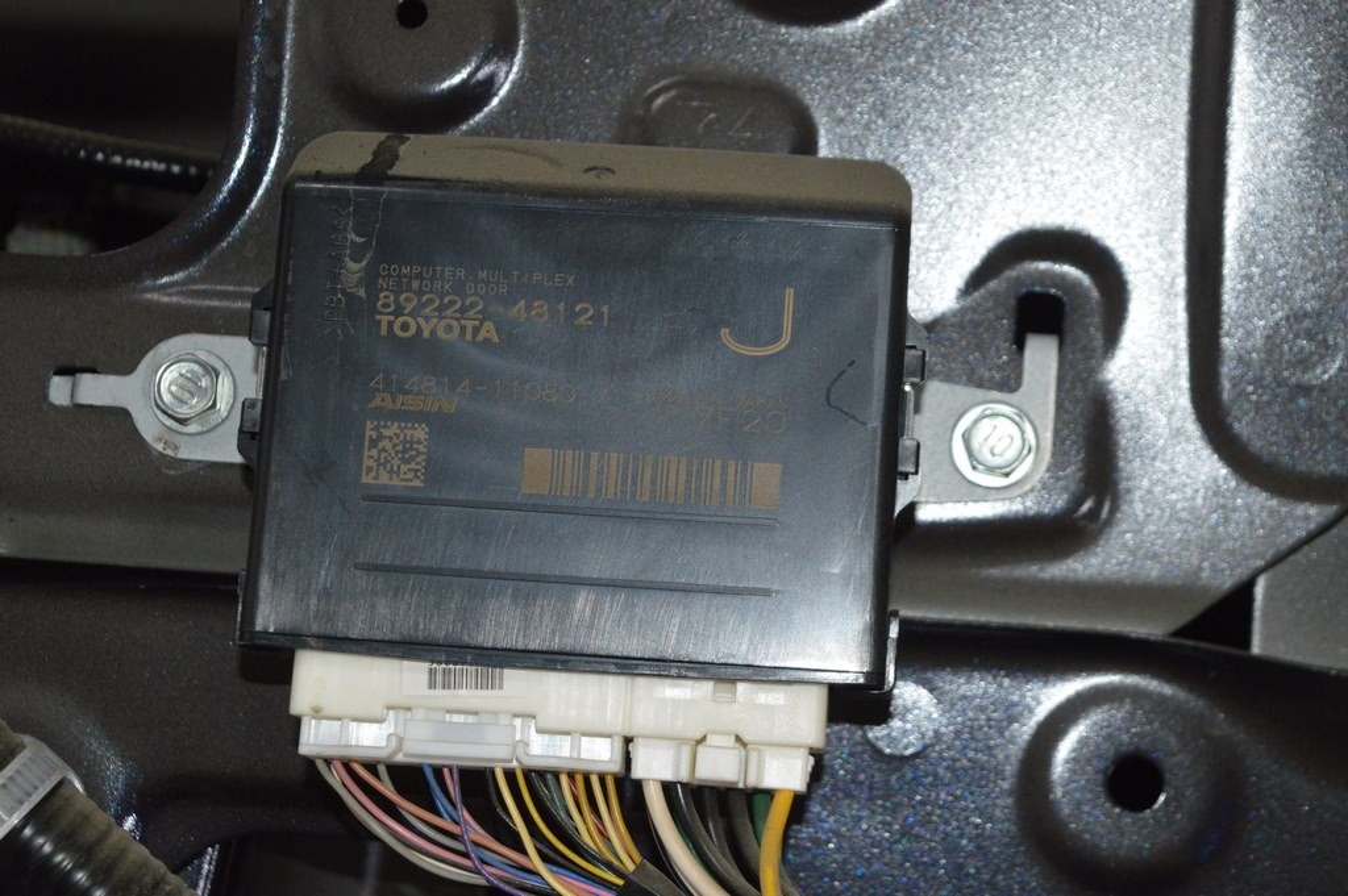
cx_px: 674
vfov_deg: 18.9
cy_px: 448
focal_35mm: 72
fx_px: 2694
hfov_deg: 28.1
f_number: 5.3
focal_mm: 48
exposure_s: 1/60
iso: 2000
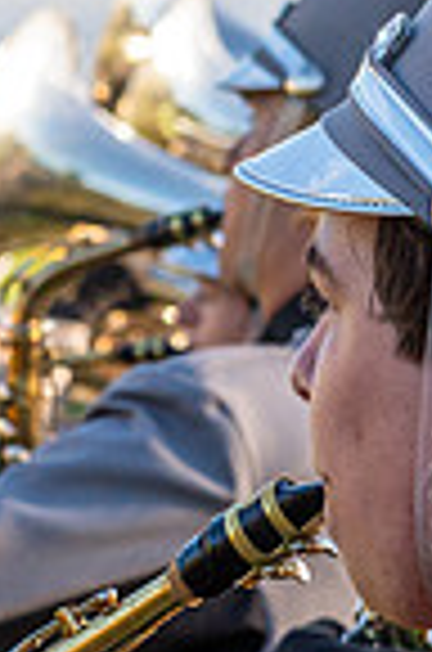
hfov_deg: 5.8
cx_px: 423
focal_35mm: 235
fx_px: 4250
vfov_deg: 8.8
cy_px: 436
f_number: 5.6
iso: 1600
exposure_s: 1/2500
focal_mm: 50
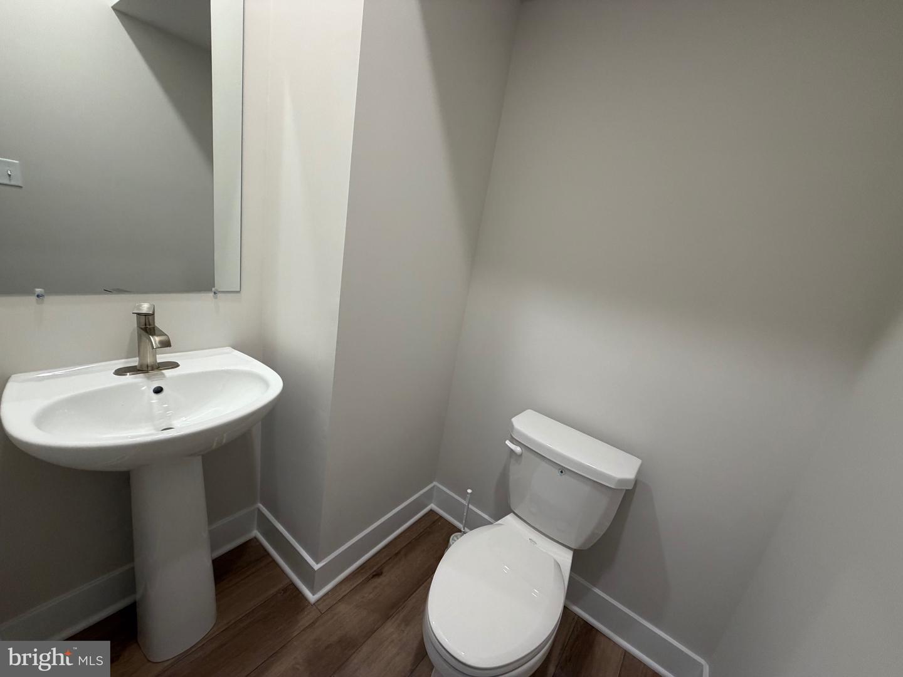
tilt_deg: -15.6
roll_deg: -9.9
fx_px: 365
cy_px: 338
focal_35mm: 14
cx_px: 452
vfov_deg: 85.7
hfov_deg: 102.1
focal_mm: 2.22
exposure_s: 1/120
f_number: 2.2
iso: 250
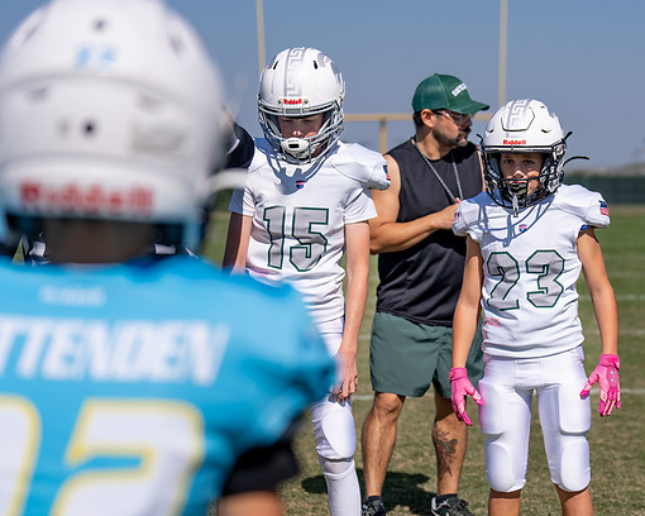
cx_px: 472
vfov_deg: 15.2
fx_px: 1928
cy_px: 249
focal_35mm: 101
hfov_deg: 18.9
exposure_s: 1/3200
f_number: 2.8
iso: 100
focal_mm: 70
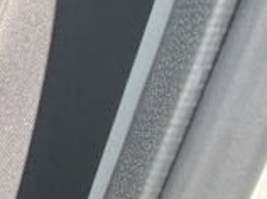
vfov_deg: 15.6
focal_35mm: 91
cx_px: -477
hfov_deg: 12.5
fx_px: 701
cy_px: 234
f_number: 2.2
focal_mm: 2.22
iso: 50
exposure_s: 1/502
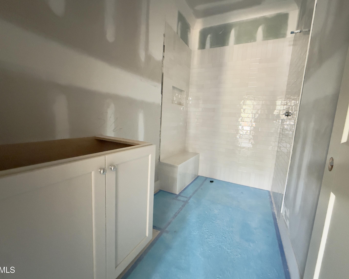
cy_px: 140
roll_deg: -3.7
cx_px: 184
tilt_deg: -8.2
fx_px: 155
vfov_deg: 84.0
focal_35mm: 15
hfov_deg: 96.7
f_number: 2.2
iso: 1250
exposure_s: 1/59
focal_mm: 2.22
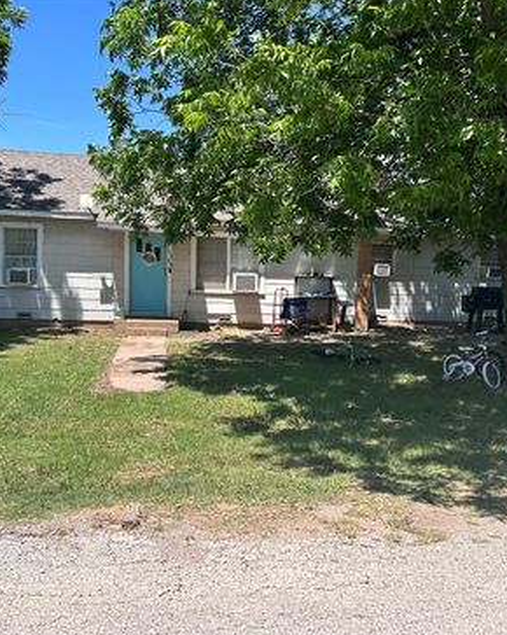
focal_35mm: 35
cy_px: 319
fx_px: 657
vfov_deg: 51.6
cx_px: 264
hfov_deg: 42.2
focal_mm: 5.7
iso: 50
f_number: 1.5
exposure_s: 1/2994
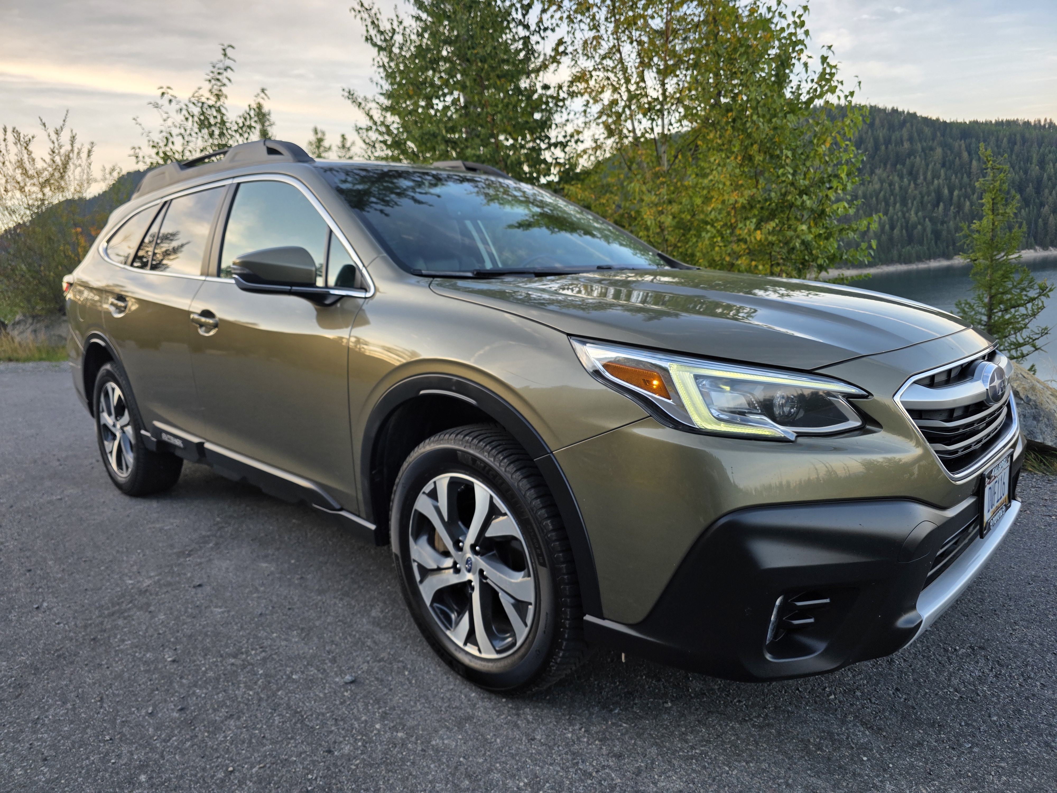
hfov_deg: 73.9
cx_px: 528
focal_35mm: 23
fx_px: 702
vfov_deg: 58.9
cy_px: 396
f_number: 1.7
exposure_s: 1/67
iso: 12
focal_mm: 6.3
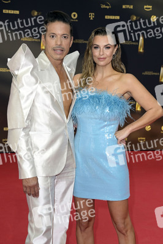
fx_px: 422
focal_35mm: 62
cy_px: 122
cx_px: 82
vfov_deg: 32.4
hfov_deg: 21.9
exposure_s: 1/250
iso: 800
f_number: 6.3
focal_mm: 62
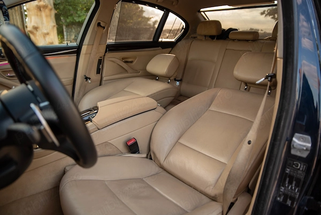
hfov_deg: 73.7
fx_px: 214
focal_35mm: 24
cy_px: 108
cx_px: 160
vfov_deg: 53.2
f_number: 2.8
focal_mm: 24
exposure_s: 1/400
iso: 640
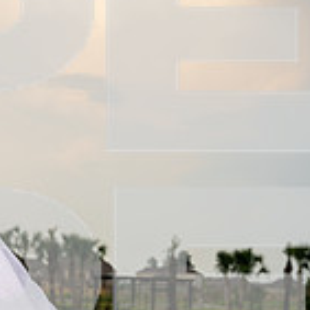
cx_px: -193
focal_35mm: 143
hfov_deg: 11.6
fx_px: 1449
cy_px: 305
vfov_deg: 12.1
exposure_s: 1/200
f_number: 8
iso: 100
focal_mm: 41
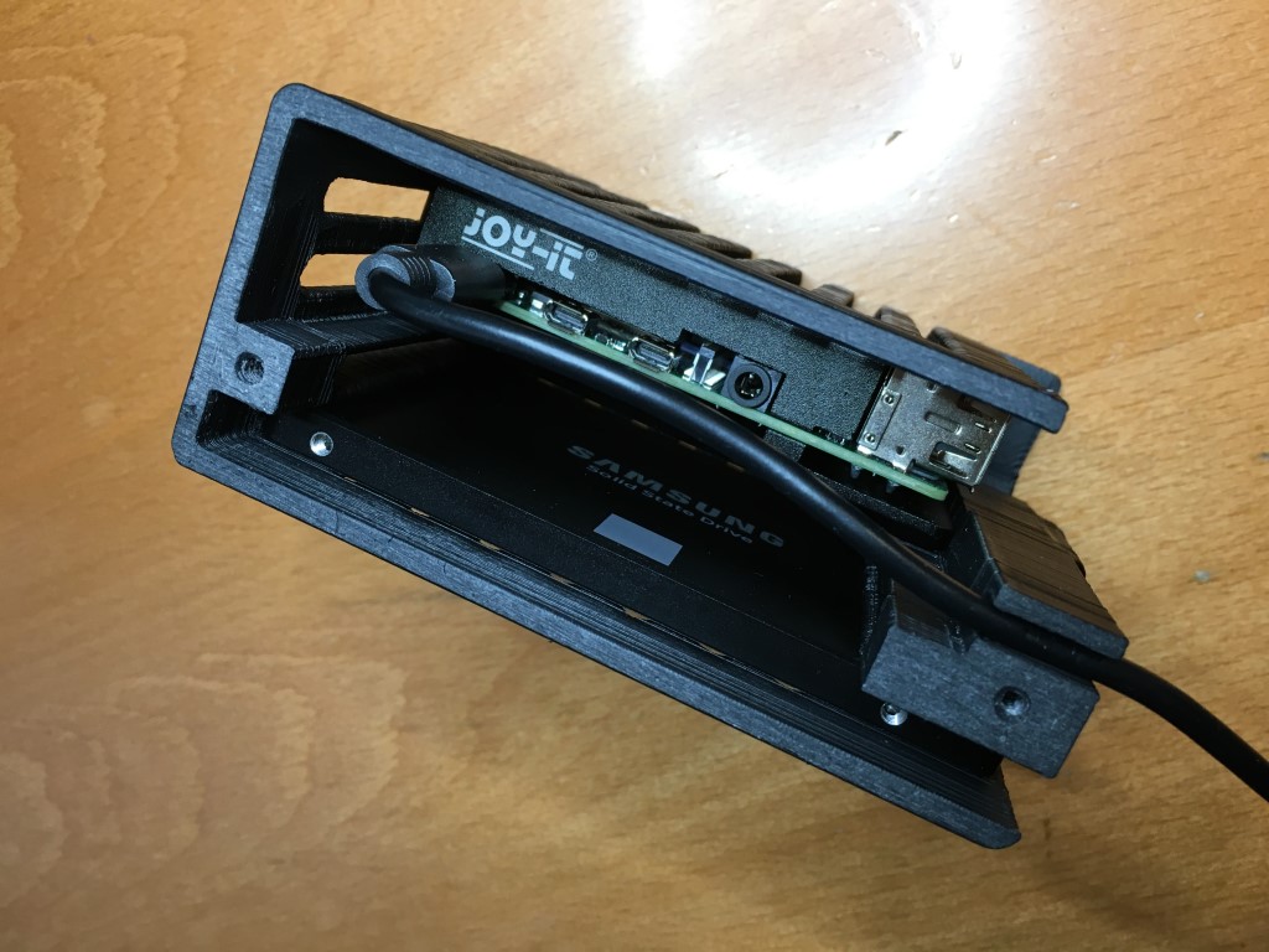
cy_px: 476
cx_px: 634
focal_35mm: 29
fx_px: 1063
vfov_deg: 48.2
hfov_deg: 61.7
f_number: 2.2
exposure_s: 1/33
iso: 50
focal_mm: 4.15
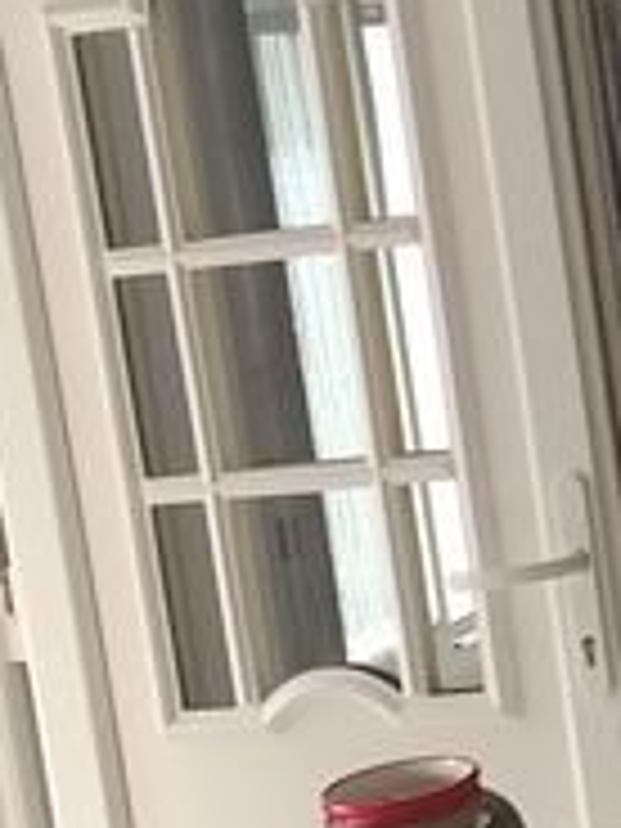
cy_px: 644
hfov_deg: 9.9
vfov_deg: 13.4
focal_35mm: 147
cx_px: 738
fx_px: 3516
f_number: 1.8
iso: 170
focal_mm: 4.05
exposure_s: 1/100
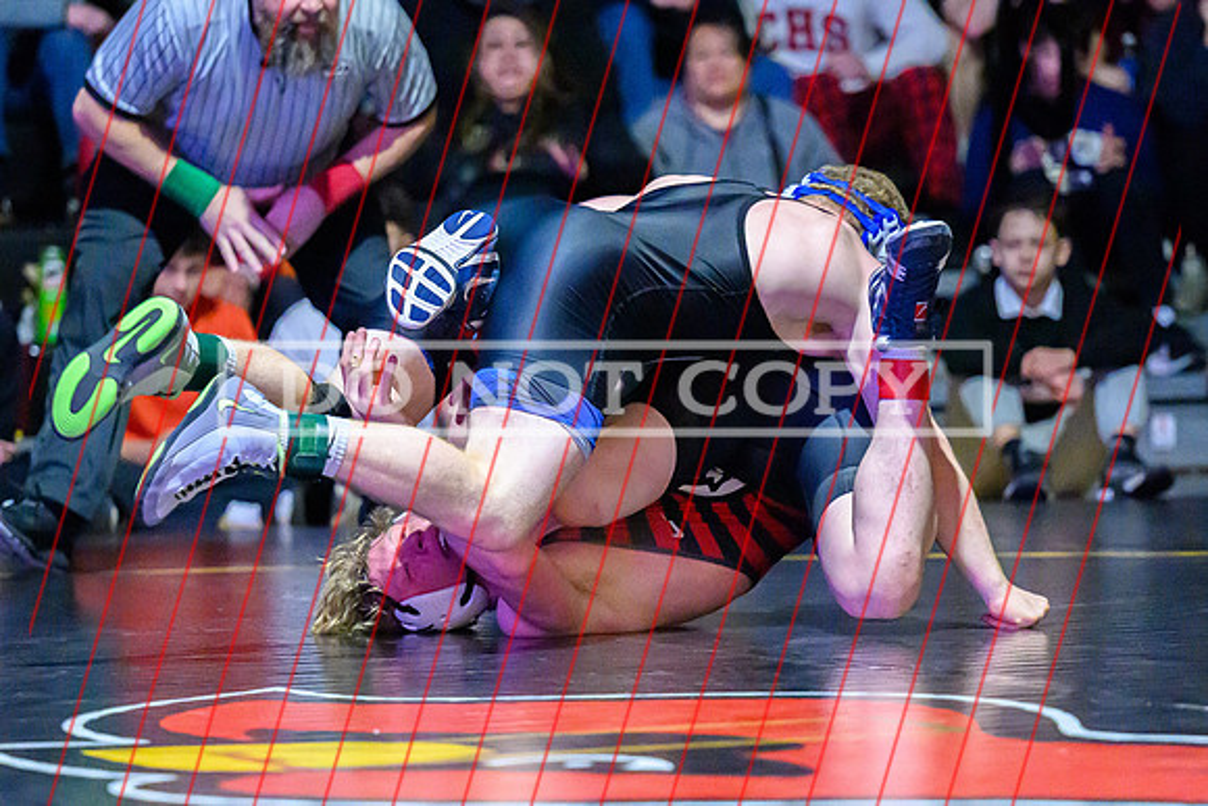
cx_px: 554
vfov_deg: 7.0
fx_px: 6567
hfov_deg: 10.5
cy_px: 467
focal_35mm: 196
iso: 16000
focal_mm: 135
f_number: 2.8
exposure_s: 1/640
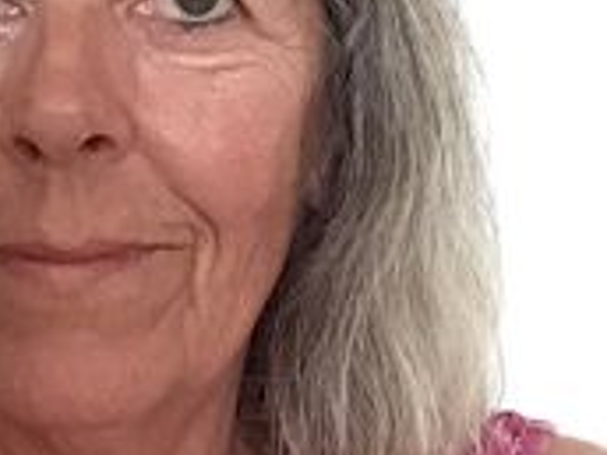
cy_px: 190
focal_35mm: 81
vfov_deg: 18.2
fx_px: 1420
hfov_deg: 23.8
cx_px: 131
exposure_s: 1/33
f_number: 2.4
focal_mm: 2.15
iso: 200
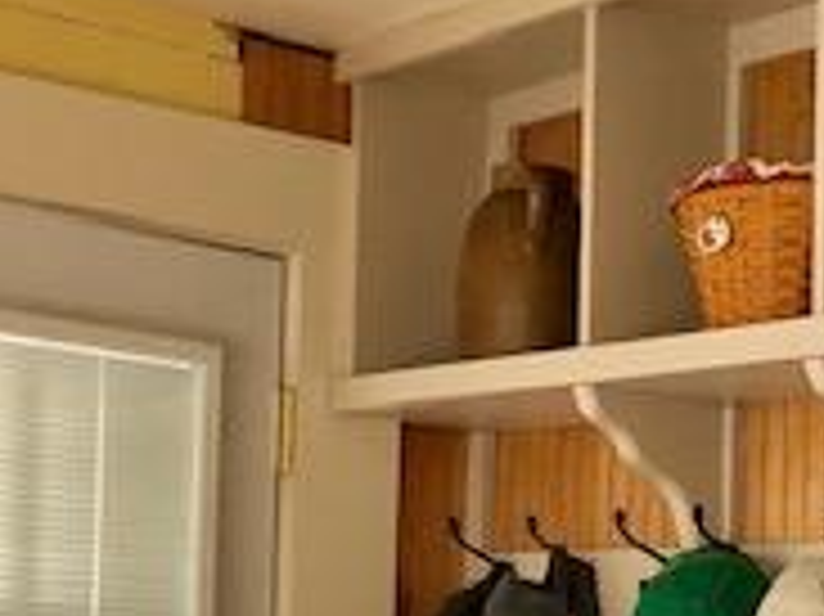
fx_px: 2331
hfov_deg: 18.6
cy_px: 769
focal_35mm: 98
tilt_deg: -1.9
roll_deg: -3.1
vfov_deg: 14.5
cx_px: 1072
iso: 64
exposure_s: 1/15
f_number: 1.8
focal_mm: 3.99
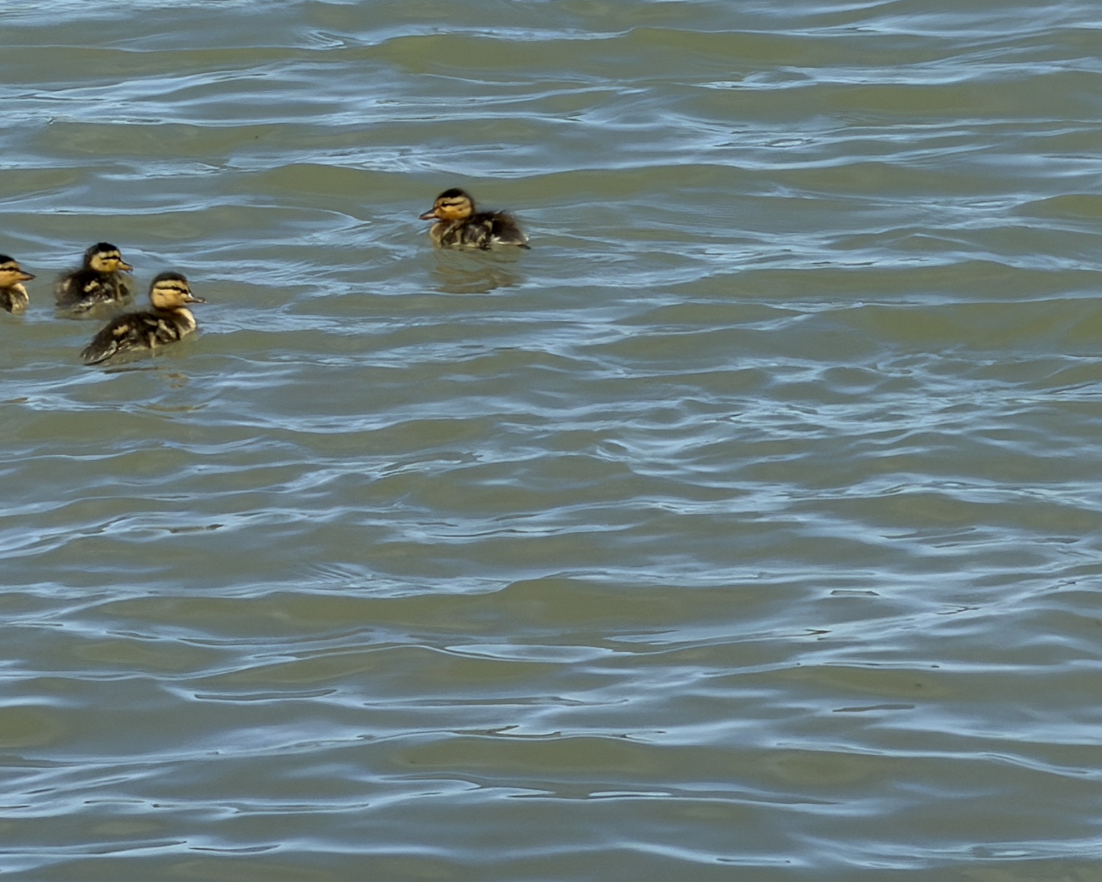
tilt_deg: -7.2
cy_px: -79
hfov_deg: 4.2
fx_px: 15004
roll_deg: +3.4
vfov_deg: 3.4
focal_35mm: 460
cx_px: 607
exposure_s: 1/639
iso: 16
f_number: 2.8
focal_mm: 16.89
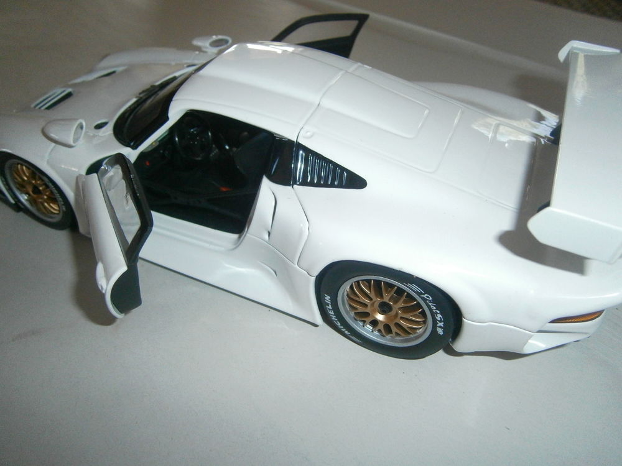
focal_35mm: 26
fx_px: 467
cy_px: 233
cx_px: 311
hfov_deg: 67.3
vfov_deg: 53.1
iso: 400
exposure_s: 1/250
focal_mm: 4.7
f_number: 2.8
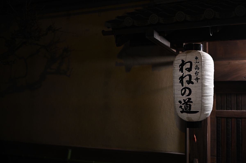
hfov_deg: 36.3
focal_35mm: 55
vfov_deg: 24.6
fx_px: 376
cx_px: 123
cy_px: 82
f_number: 1.8
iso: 1800
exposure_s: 1/50
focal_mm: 55
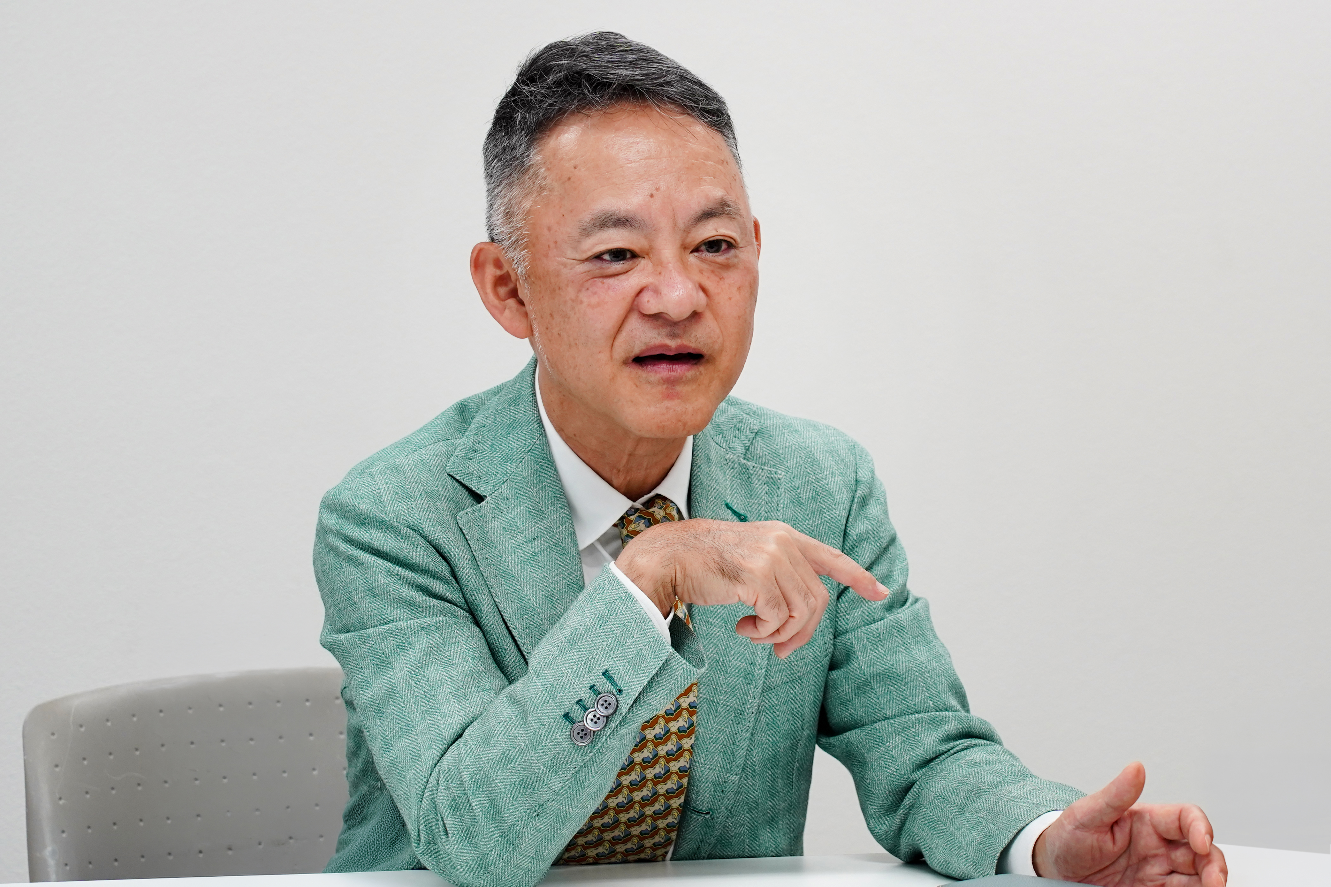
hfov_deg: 27.0
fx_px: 2773
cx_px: 666
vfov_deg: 18.2
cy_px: 444
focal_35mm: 75
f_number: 5.6
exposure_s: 1/125
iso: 1000
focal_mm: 75
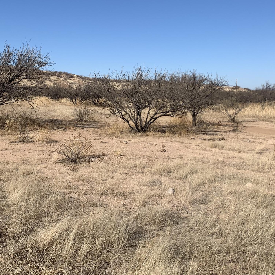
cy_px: 123
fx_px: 413
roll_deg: -1.5
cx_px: 87
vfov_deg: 36.8
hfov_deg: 36.3
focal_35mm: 46
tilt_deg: -3.9
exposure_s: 1/3650
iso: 25
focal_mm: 4.25
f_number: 1.8
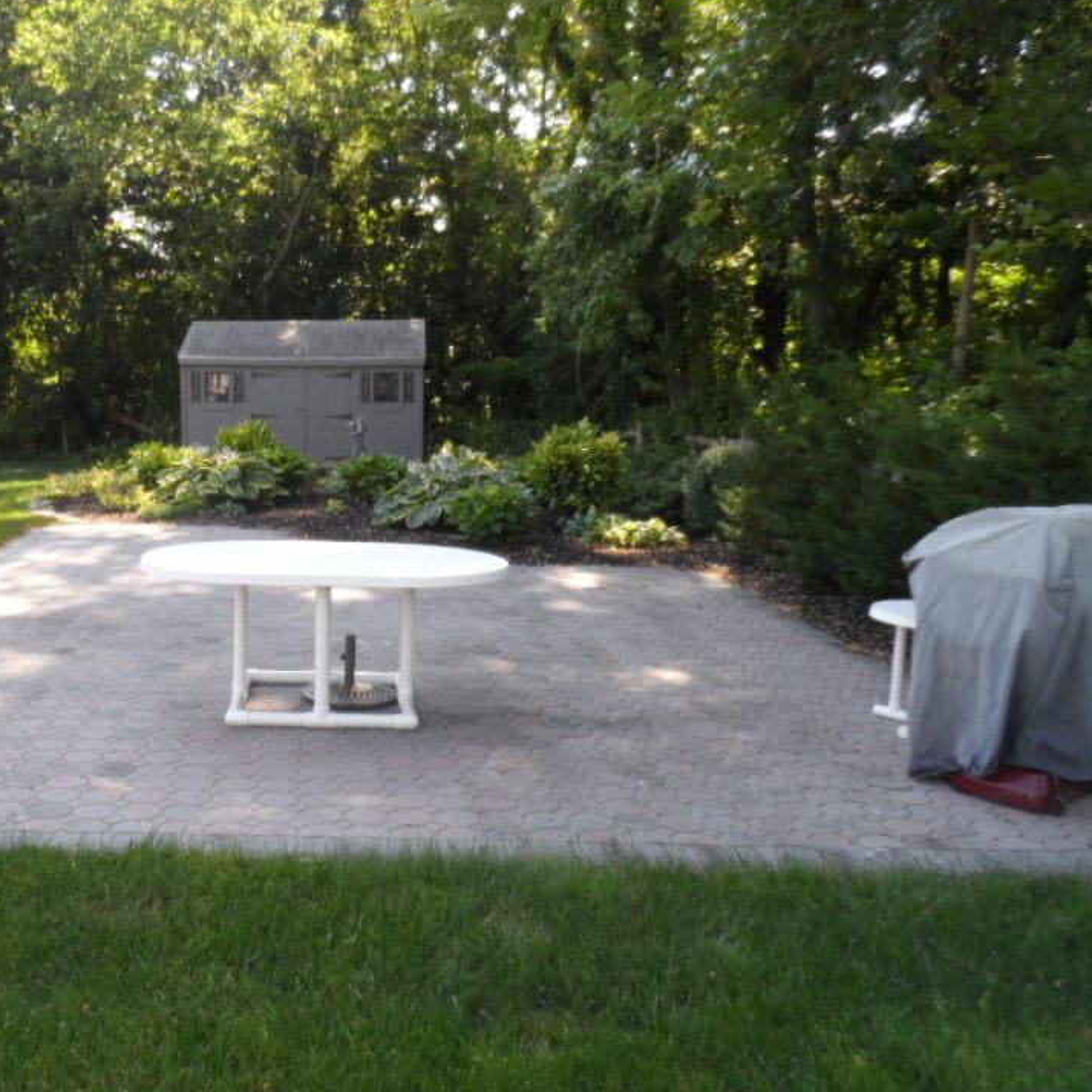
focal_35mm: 33
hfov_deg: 48.4
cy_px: 505
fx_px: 1178
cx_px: 312
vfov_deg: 49.7
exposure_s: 1/125
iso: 80
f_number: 3.2
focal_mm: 4.3
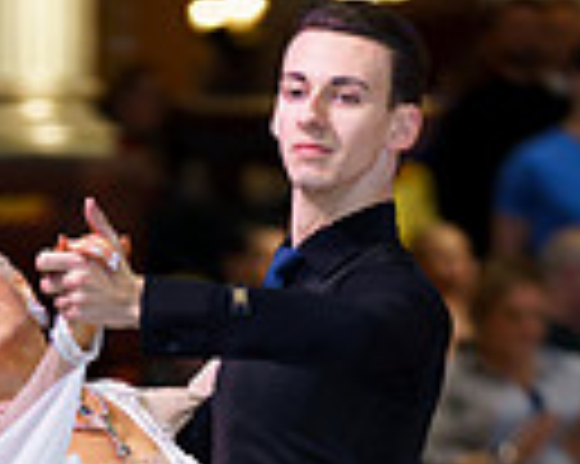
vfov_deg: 2.8
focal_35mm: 547
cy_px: 761
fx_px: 9383
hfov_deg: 3.5
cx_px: 153
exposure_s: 1/200
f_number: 2.8
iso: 640
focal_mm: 167
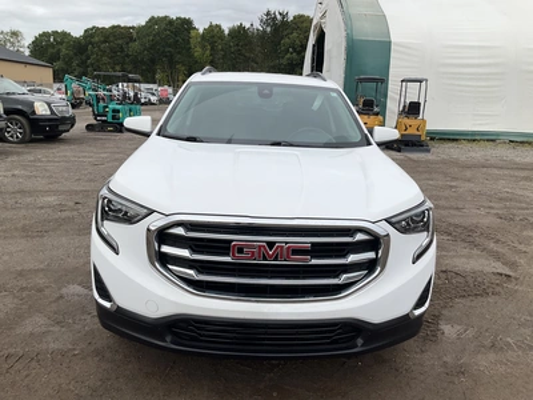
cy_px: 200
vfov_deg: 48.2
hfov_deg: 61.7
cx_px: 266
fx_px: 447
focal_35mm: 29
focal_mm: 3
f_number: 1.8
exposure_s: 1/1912
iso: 25
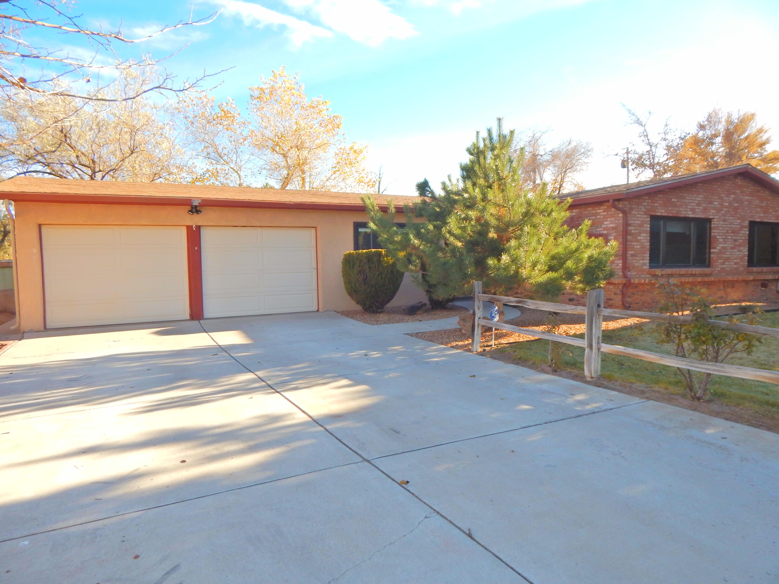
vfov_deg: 61.1
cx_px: 390
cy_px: 292
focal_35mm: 22
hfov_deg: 76.4
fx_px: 495
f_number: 3
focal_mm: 4
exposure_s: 1/400
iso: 125
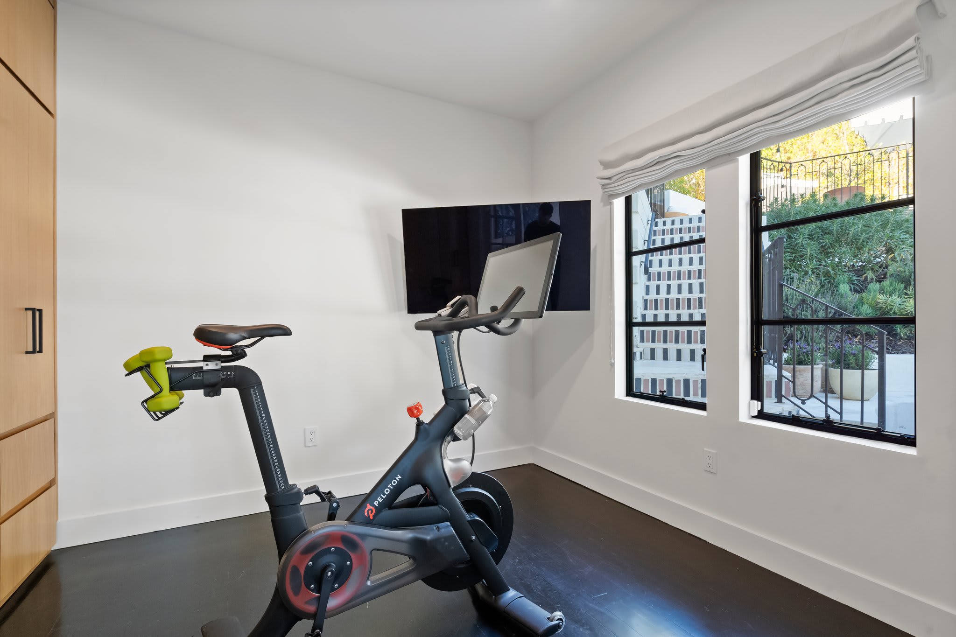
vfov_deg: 73.7
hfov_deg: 96.7
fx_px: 425
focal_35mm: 16
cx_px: 478
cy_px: 318
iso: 12800
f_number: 8
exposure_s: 1/30
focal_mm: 16
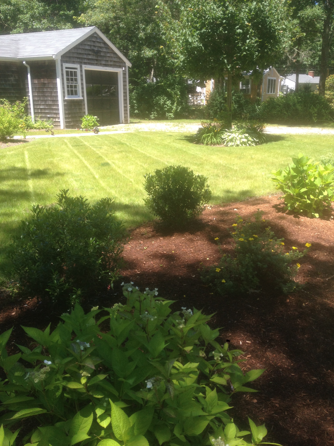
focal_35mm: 35
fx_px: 450
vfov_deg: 52.6
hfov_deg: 40.7
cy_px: 223
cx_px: 167
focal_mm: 4.28
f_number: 2.4
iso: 50
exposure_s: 1/431
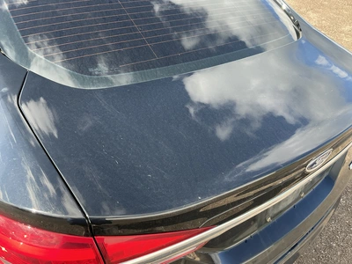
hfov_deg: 63.4
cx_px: 176
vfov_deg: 49.7
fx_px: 285
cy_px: 132
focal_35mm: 28
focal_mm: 3
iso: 20
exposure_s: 1/193
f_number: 1.8
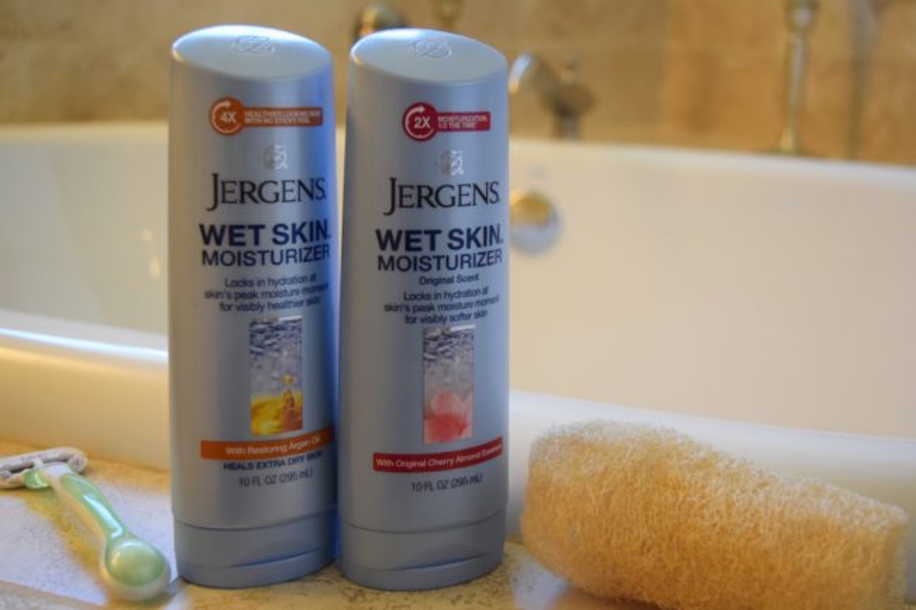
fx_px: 1106
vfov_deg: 30.8
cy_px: 305
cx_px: 458
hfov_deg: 45.0
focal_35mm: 44
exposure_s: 1/125
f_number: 4.2
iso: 2500
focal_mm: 29
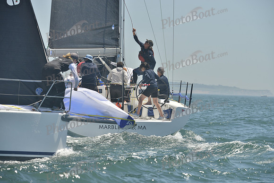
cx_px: 137
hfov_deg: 10.3
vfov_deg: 6.9
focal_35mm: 200
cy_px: 92
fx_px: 1523
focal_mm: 200
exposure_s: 1/1000
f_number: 7.1
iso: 280
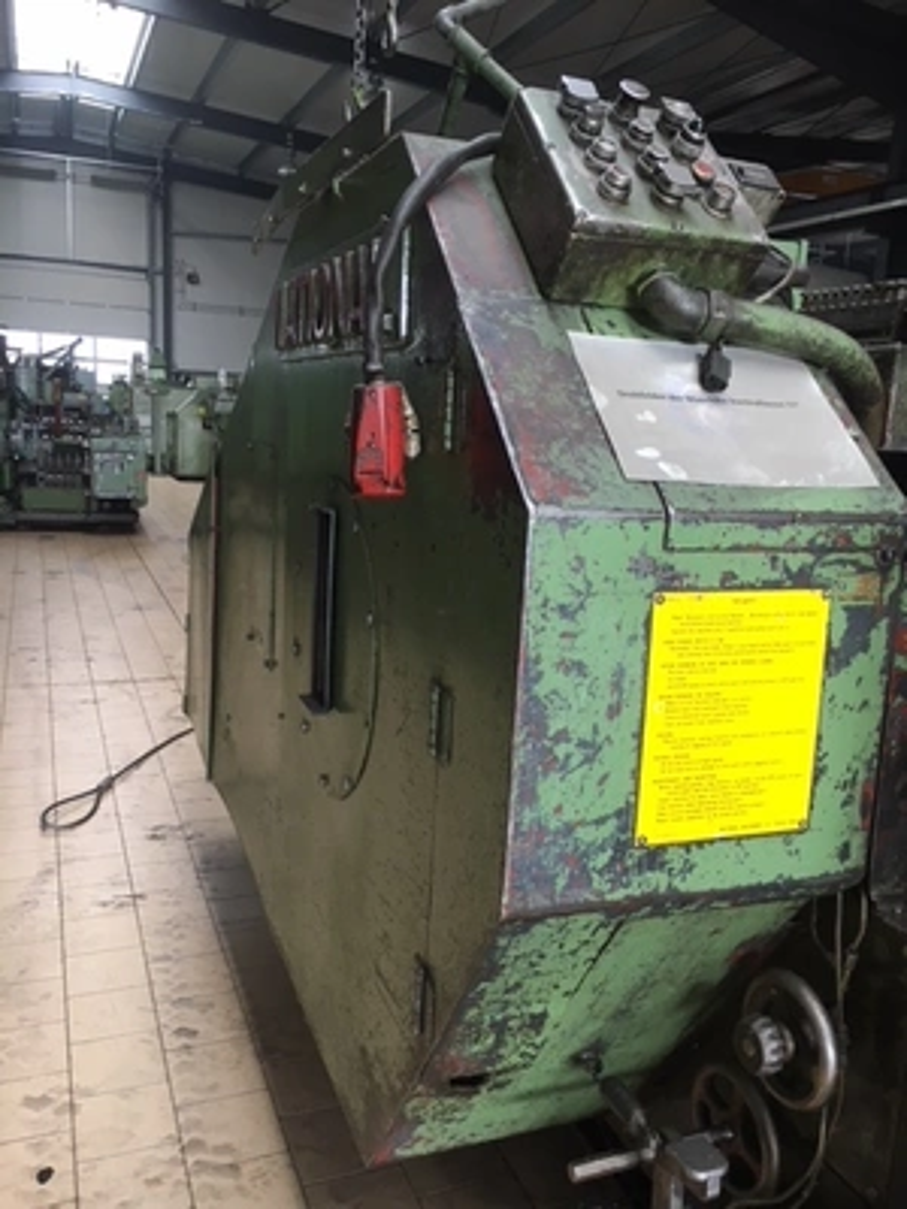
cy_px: 604
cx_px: 454
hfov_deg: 48.2
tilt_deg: -11.1
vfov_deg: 61.7
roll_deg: -3.5
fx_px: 1013
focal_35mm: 29
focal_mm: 4.15
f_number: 2.2
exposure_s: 1/33
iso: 64
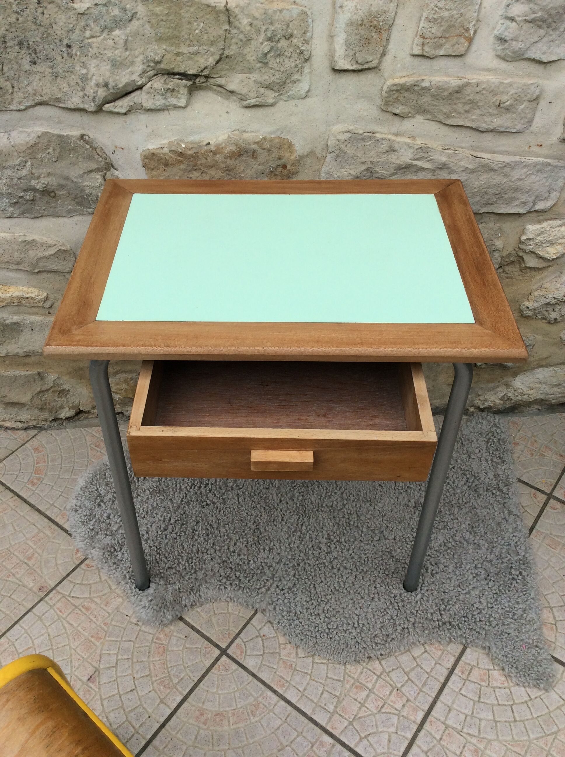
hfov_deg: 44.1
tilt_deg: -43.9
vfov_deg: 56.9
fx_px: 698
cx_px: 282
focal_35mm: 32
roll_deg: -1.7
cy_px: 378
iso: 32
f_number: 2.4
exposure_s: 1/469
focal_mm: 3.3
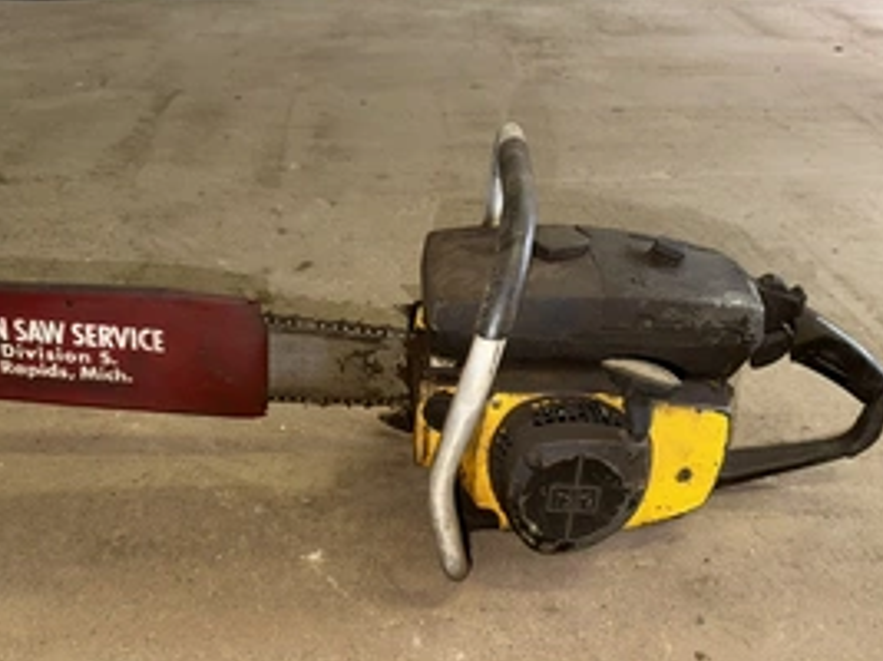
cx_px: 407
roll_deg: +0.7
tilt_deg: -33.2
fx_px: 918
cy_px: 446
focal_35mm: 36
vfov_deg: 39.1
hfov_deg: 51.3
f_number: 1.78
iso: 80
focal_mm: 6.76
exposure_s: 1/21
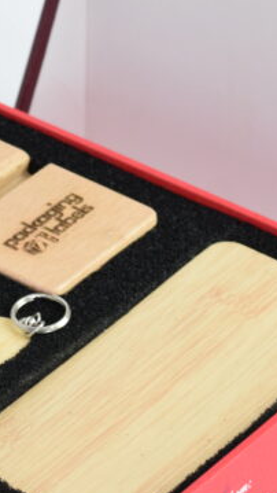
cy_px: 311
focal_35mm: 224
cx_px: 63
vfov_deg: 9.6
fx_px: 2924
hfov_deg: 5.4
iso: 1600
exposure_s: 1/80
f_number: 5.6
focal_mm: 50
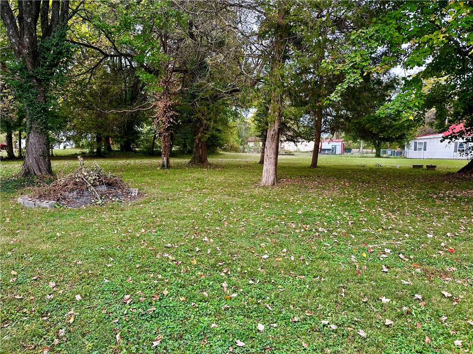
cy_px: 177
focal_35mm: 24
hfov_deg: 71.6
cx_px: 236
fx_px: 328
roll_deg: -0.5
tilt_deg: -4.5
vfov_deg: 56.8
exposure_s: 1/168
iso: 64
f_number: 1.78
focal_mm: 6.86
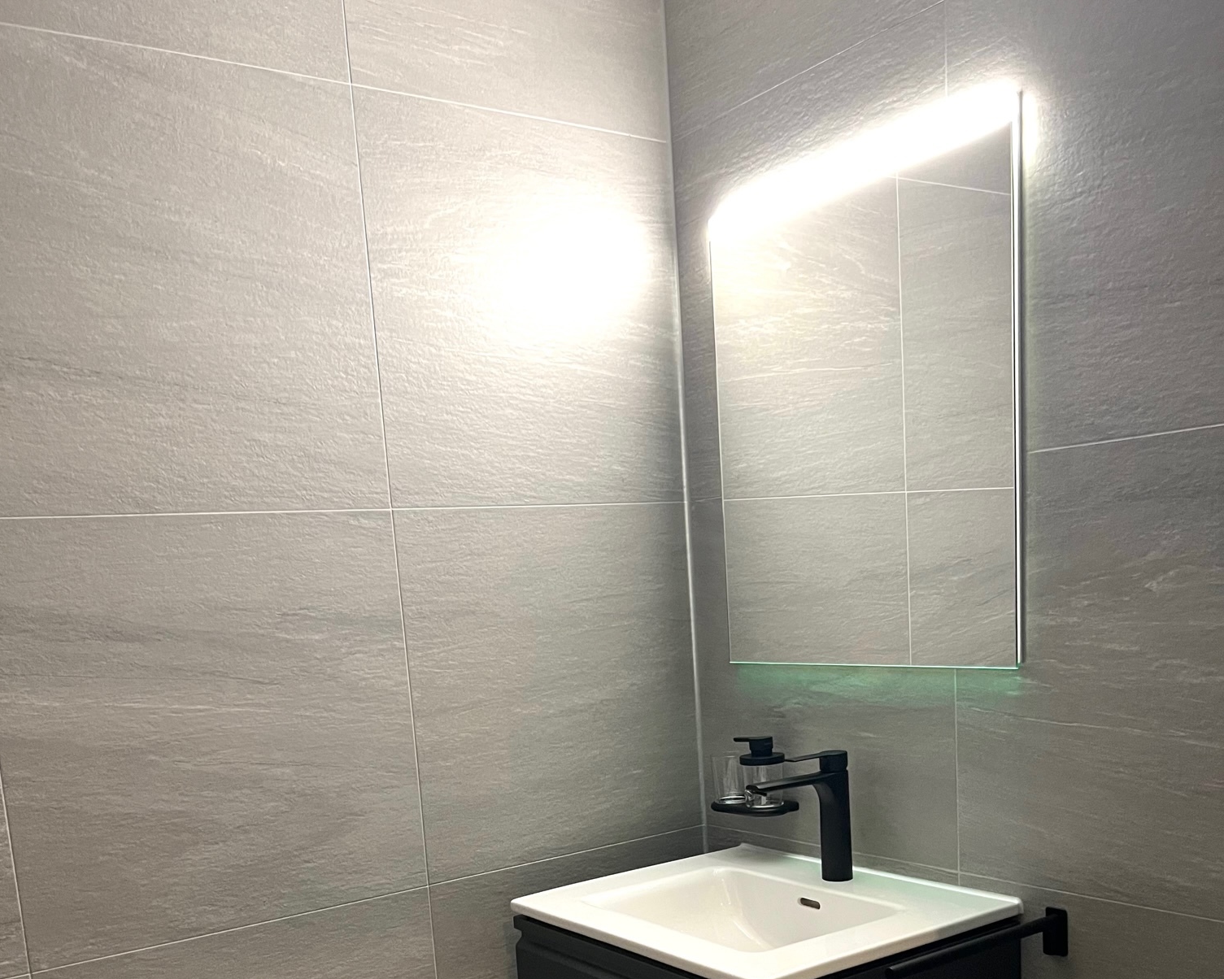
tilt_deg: -9.8
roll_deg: +4.6
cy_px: 781
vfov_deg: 41.5
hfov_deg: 52.8
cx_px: 611
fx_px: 1232
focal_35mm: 34
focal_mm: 5.7
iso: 320
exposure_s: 1/50
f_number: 1.5
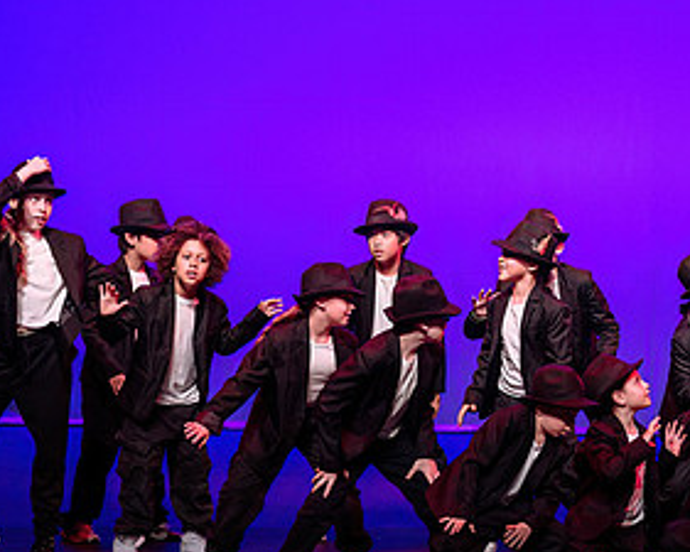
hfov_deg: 8.9
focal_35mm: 217
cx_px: 651
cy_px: 227
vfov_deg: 7.1
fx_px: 4433
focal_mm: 102
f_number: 2.8
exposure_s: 1/320
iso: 1250
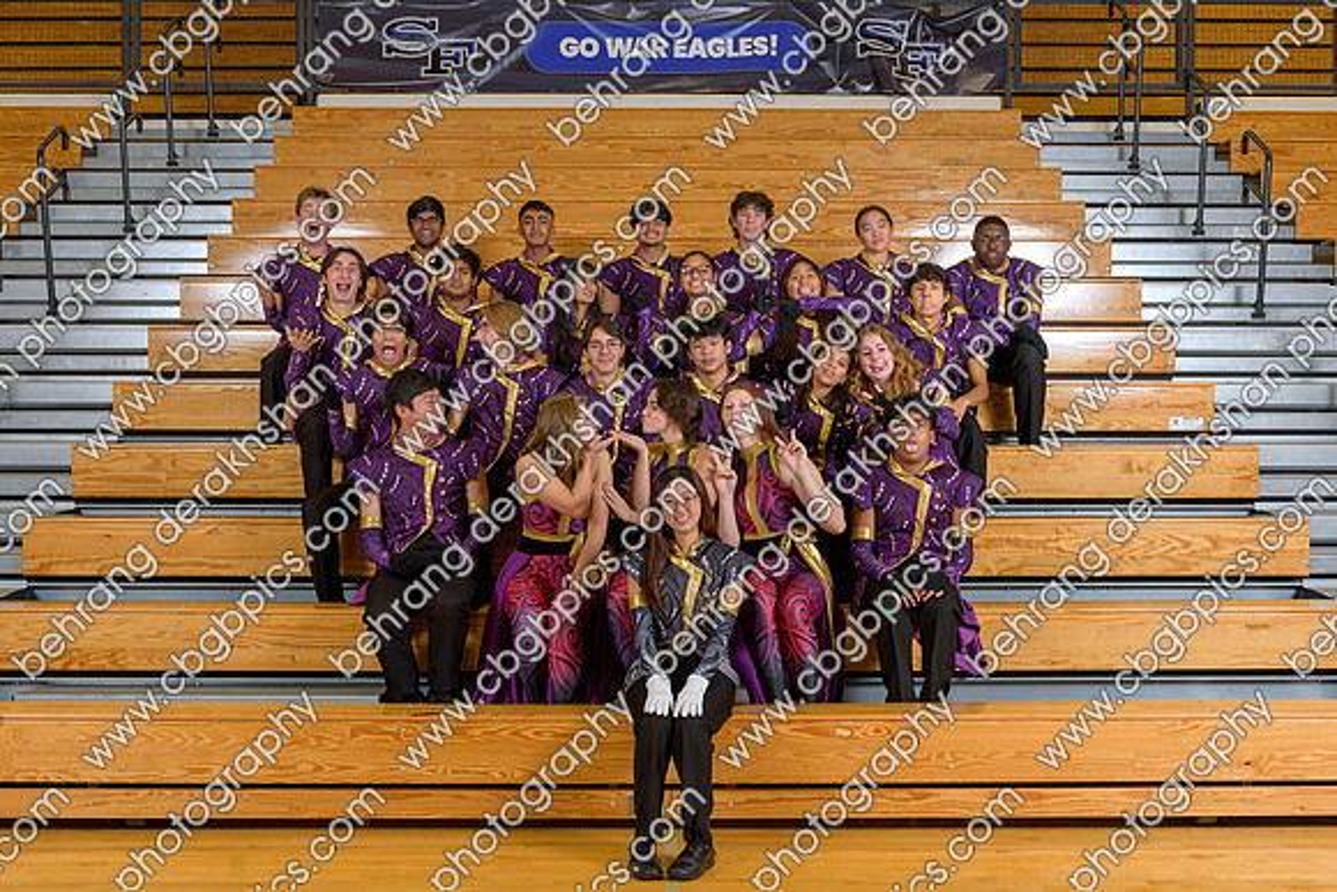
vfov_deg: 30.5
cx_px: 668
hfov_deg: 44.5
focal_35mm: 44
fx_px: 1634
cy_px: 446
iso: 1000
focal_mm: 44
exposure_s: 1/160
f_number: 10
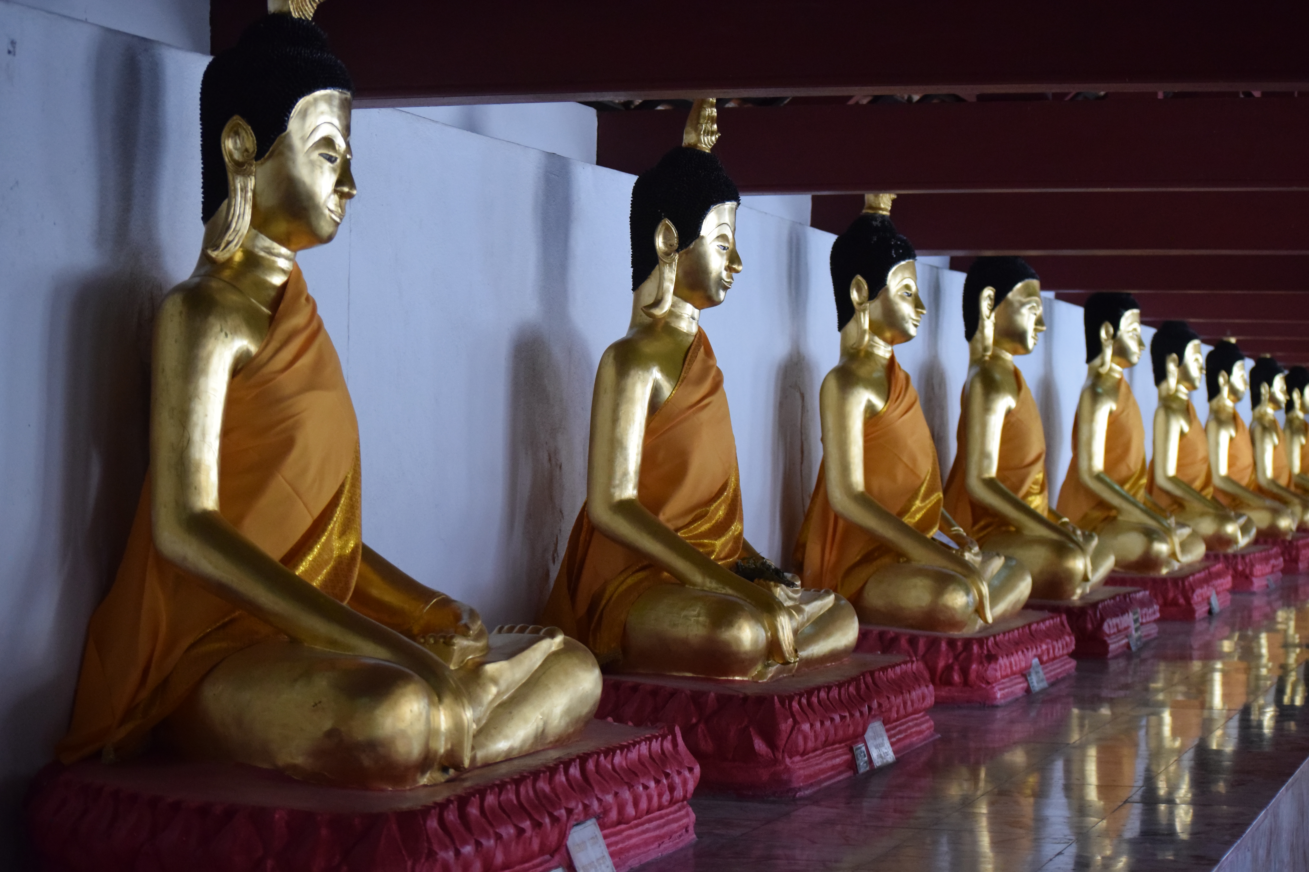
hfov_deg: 24.6
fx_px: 3000
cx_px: 654
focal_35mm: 82
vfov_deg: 16.6
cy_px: 436
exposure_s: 1/500
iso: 2800
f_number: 4
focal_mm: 55
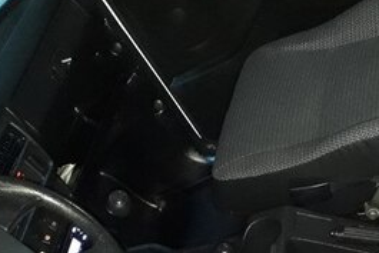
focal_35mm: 70
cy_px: 335
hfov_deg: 28.8
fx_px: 737
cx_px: 199
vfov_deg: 18.1
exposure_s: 1/17
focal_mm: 3.6
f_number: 1.9
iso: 500
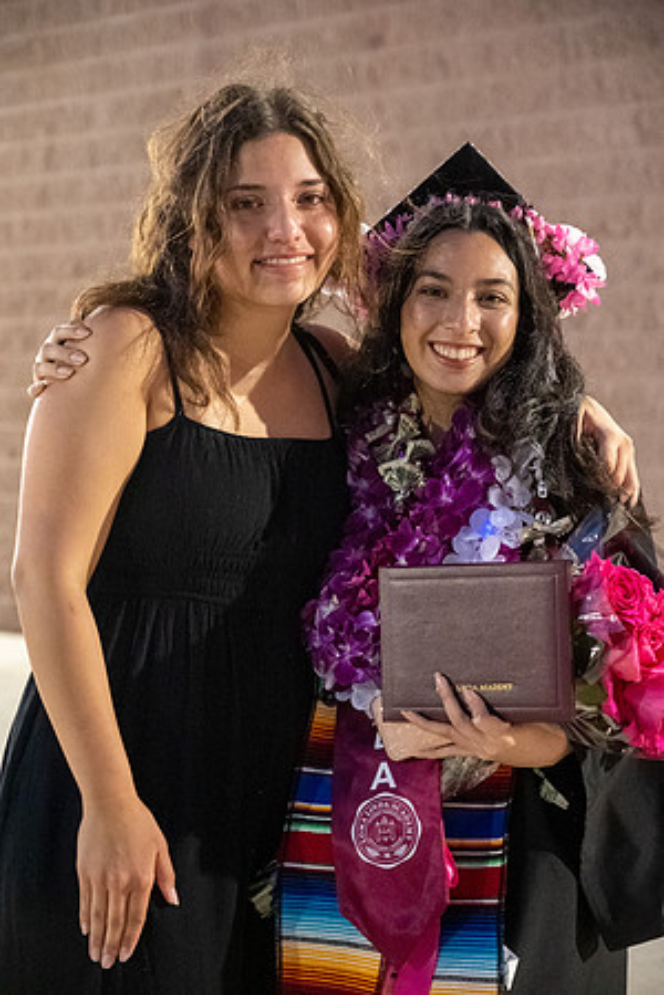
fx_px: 1937
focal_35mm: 70
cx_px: 332
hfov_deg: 19.5
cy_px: 498
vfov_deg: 28.8
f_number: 4
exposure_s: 1/160
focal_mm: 70
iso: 12800
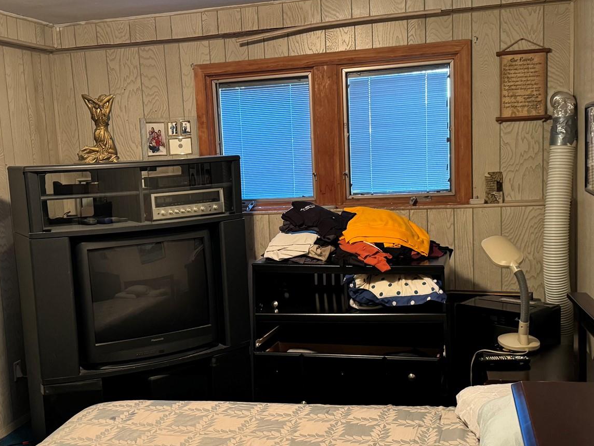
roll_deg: +2.4
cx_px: 253
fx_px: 738
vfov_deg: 33.6
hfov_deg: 43.7
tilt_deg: -8.0
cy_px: 246
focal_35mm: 43
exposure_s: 1/60
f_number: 1.78
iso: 400
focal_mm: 6.86
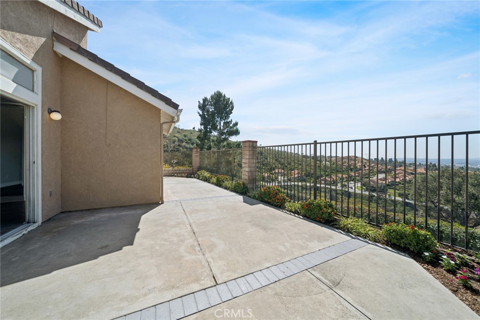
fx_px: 160
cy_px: 160
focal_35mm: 12
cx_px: 240
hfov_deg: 112.6
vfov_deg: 90.0
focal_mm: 12
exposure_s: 1/400
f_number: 8
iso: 100
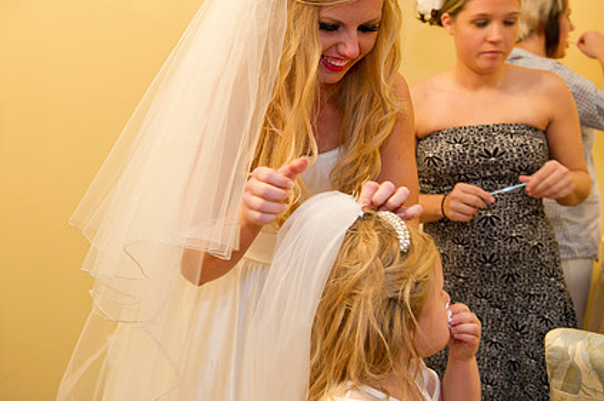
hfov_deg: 41.0
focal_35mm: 48
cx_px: 250
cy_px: 144
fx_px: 804
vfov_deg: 27.9
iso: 1250
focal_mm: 35
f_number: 3.5
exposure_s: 1/60
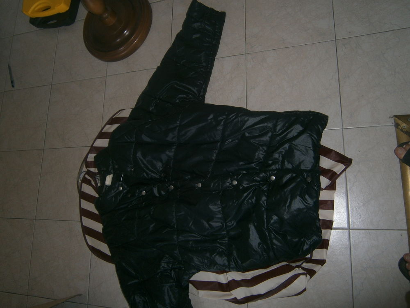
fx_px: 308
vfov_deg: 53.1
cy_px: 154
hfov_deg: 67.3
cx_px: 205
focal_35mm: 26
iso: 80
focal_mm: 4.7
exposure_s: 1/30
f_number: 2.8
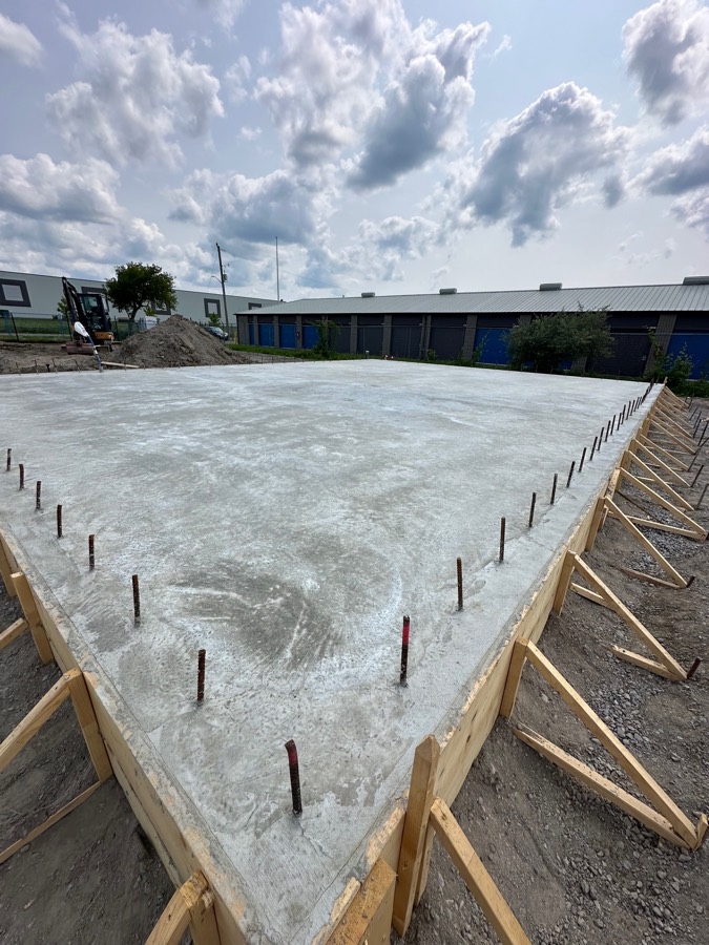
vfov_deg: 102.1
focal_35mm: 14
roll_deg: -2.3
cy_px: 472
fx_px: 382
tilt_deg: -20.3
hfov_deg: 85.7
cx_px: 354
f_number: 2.2
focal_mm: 2.22
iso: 50
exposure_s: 1/3401
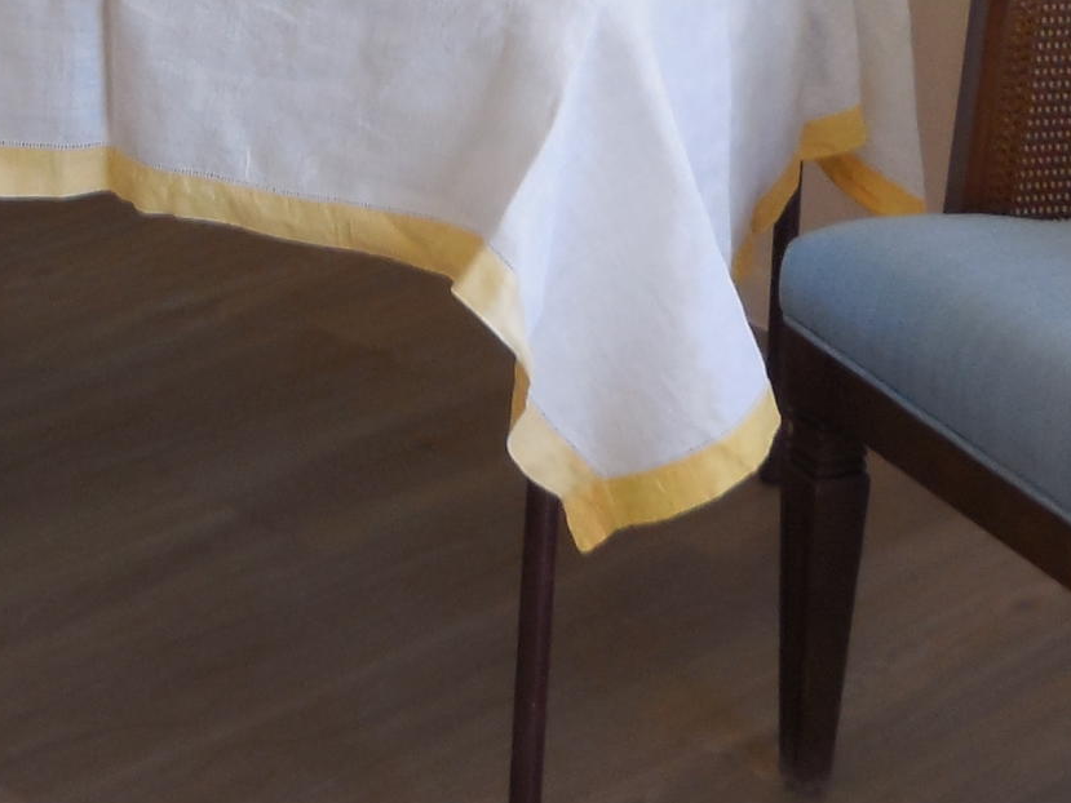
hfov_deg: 15.9
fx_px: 3806
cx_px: 189
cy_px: -338
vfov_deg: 11.6
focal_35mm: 123
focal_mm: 6.1
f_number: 3.4
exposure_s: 1/40
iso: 125
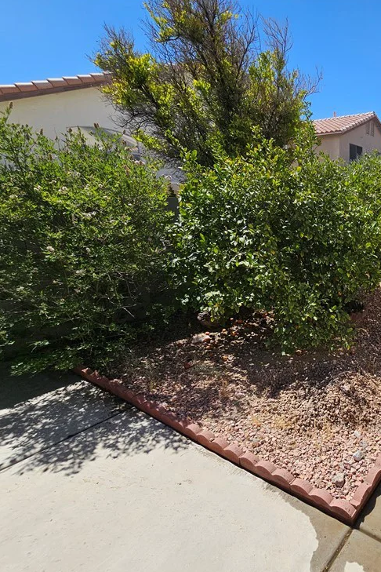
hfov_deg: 53.7
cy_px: 293
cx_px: 363
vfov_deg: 86.9
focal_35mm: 19
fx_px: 302
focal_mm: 2.2
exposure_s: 1/2730
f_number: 2.2
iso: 50
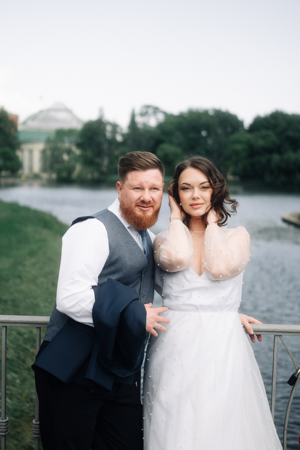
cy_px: 225
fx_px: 650
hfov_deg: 26.0
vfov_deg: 38.2
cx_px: 150
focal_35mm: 52
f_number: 1.4
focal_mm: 35
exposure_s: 1/2000
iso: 160
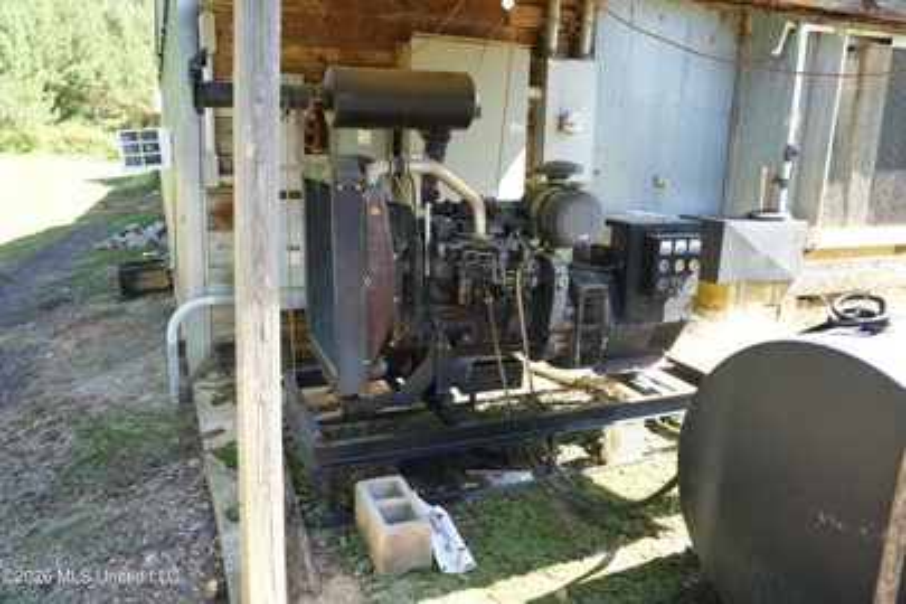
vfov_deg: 51.3
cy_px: 302
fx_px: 629
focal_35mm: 25
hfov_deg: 71.5
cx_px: 453
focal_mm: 25
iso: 400
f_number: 4
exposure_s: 1/250
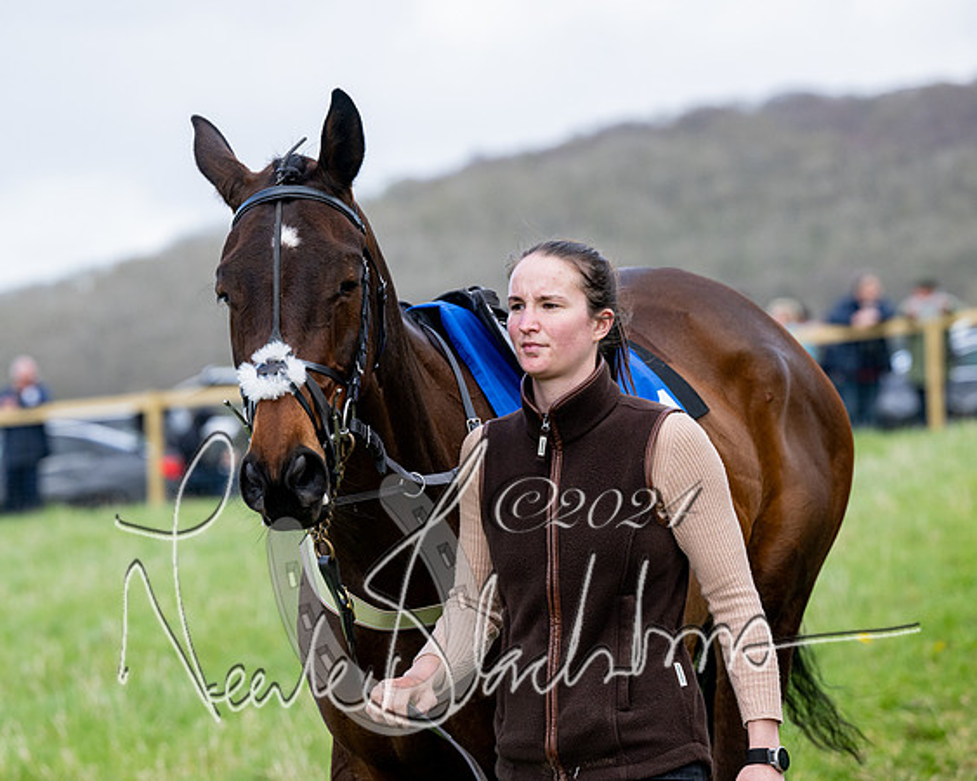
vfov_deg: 8.0
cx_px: 389
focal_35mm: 194
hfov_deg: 10.0
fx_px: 5610
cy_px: 347
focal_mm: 155
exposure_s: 1/1250
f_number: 5
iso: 400
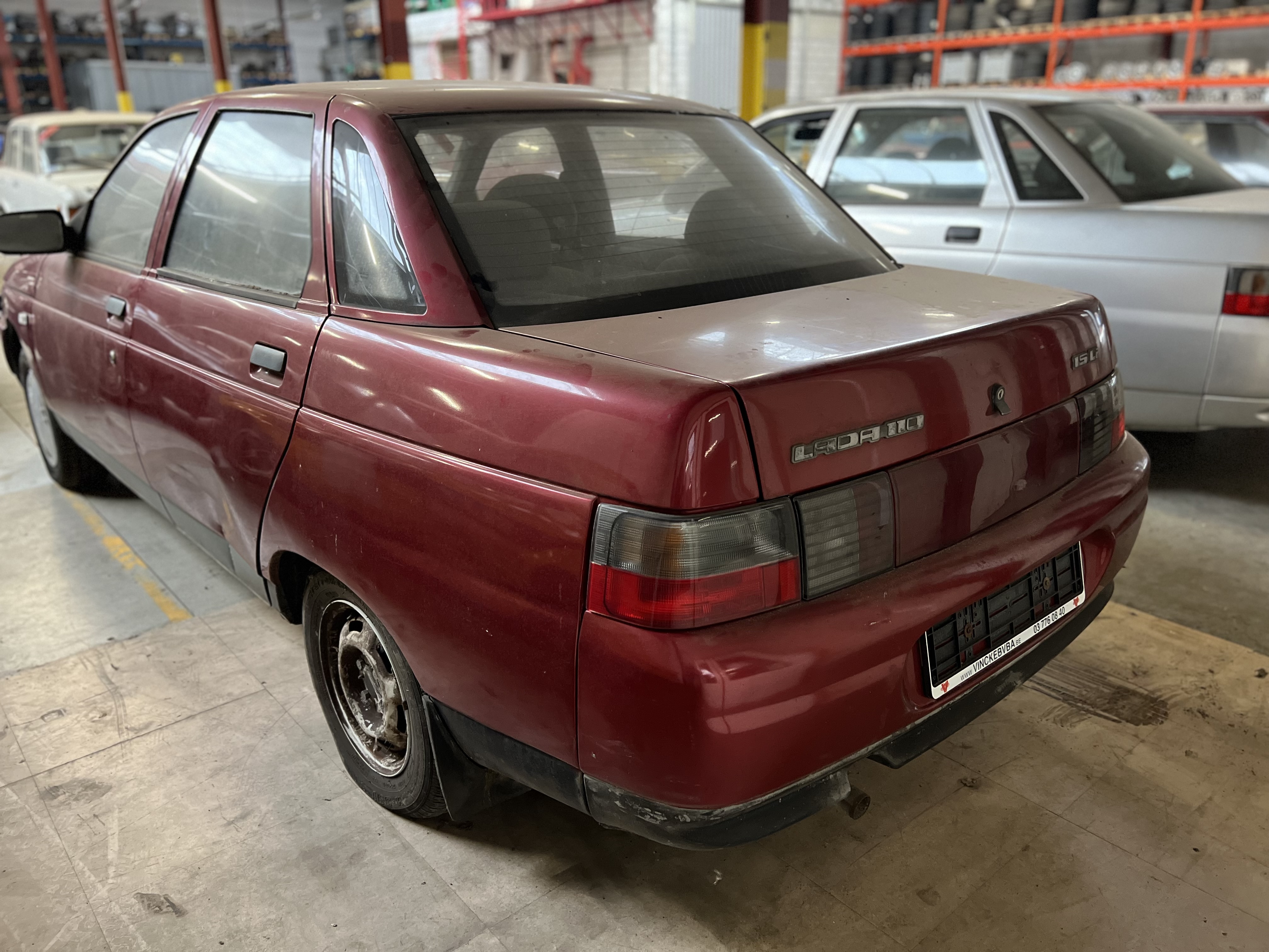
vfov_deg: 53.1
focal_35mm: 26
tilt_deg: -20.8
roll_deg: +0.6
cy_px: 476
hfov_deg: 67.3
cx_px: 634
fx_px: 953
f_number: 1.5
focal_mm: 5.7
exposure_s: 1/60
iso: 500
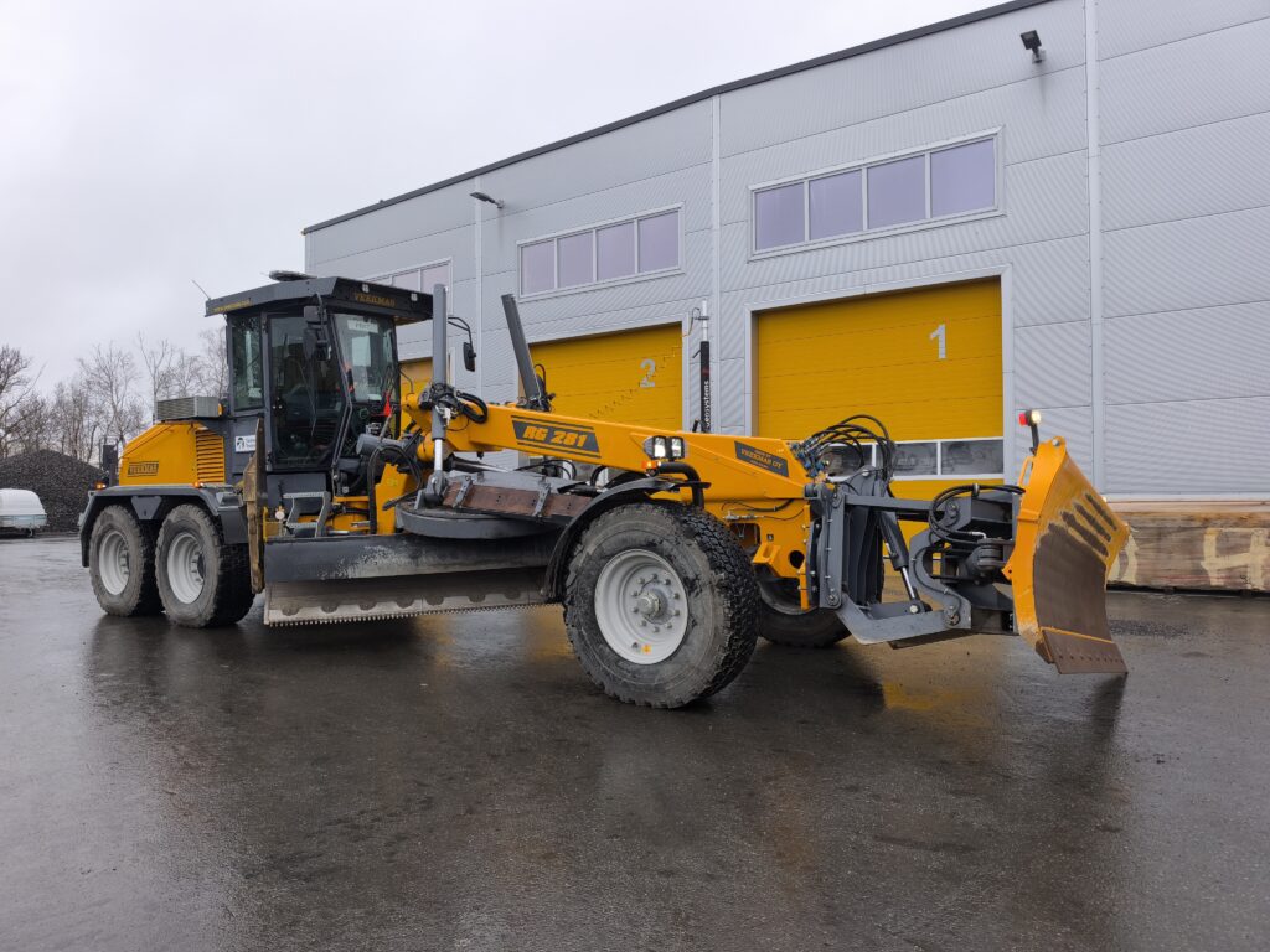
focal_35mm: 23
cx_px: 635
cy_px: 476
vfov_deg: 58.9
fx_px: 844
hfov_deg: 73.9
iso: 50
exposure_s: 1/170
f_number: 1.6
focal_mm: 6.57
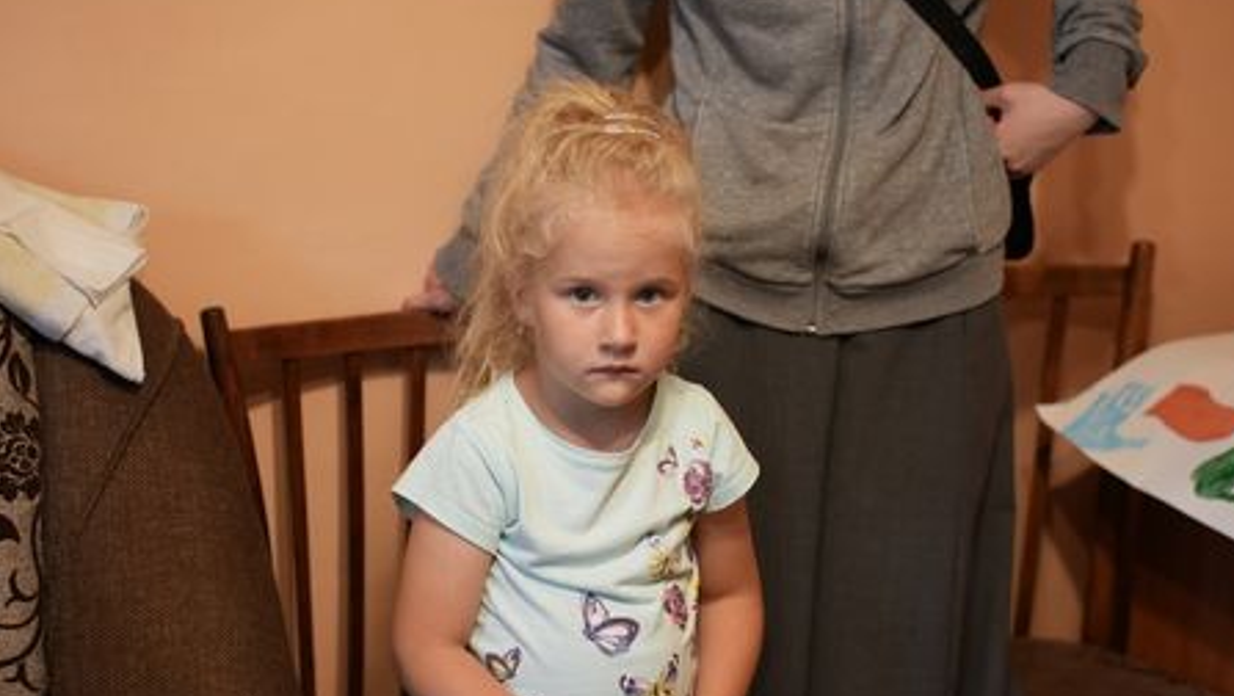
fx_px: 2946
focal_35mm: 90
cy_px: 434
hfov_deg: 23.7
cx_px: 613
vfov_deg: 13.5
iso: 4000
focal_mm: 75
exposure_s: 1/160
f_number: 2.8
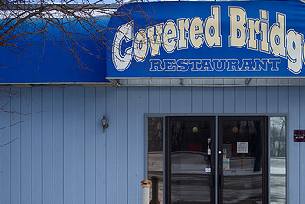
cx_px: 209
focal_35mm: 62
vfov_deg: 21.7
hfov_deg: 32.1
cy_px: 152
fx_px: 525
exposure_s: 1/1250
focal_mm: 35
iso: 200
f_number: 4.5
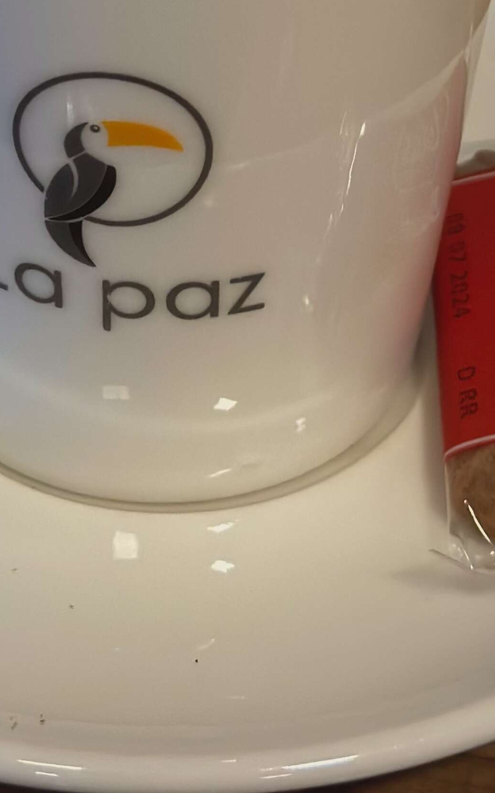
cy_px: -113
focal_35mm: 123
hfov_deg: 10.6
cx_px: 155
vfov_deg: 16.4
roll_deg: +0.9
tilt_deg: -30.6
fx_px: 2656
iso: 320
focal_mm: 6.86
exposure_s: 1/50
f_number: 1.78
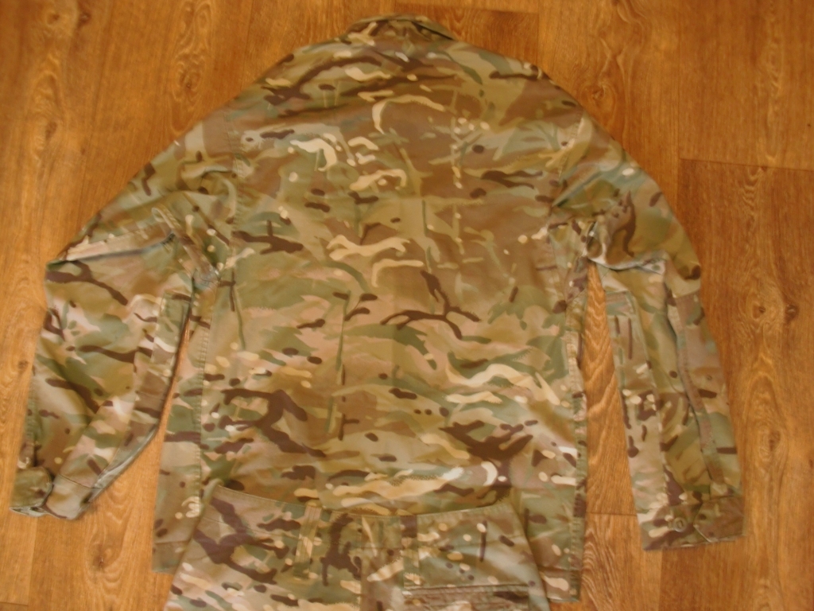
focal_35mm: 36
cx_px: 407
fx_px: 847
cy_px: 306
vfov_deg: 39.7
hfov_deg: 51.4
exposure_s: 1/8
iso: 200
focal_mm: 6.3
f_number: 2.8
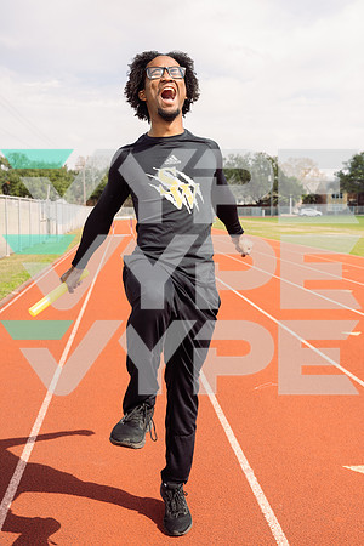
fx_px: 713
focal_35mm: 47
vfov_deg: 41.9
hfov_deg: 28.6
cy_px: 273
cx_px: 182
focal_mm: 47
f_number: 7.1
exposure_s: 1/250
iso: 80
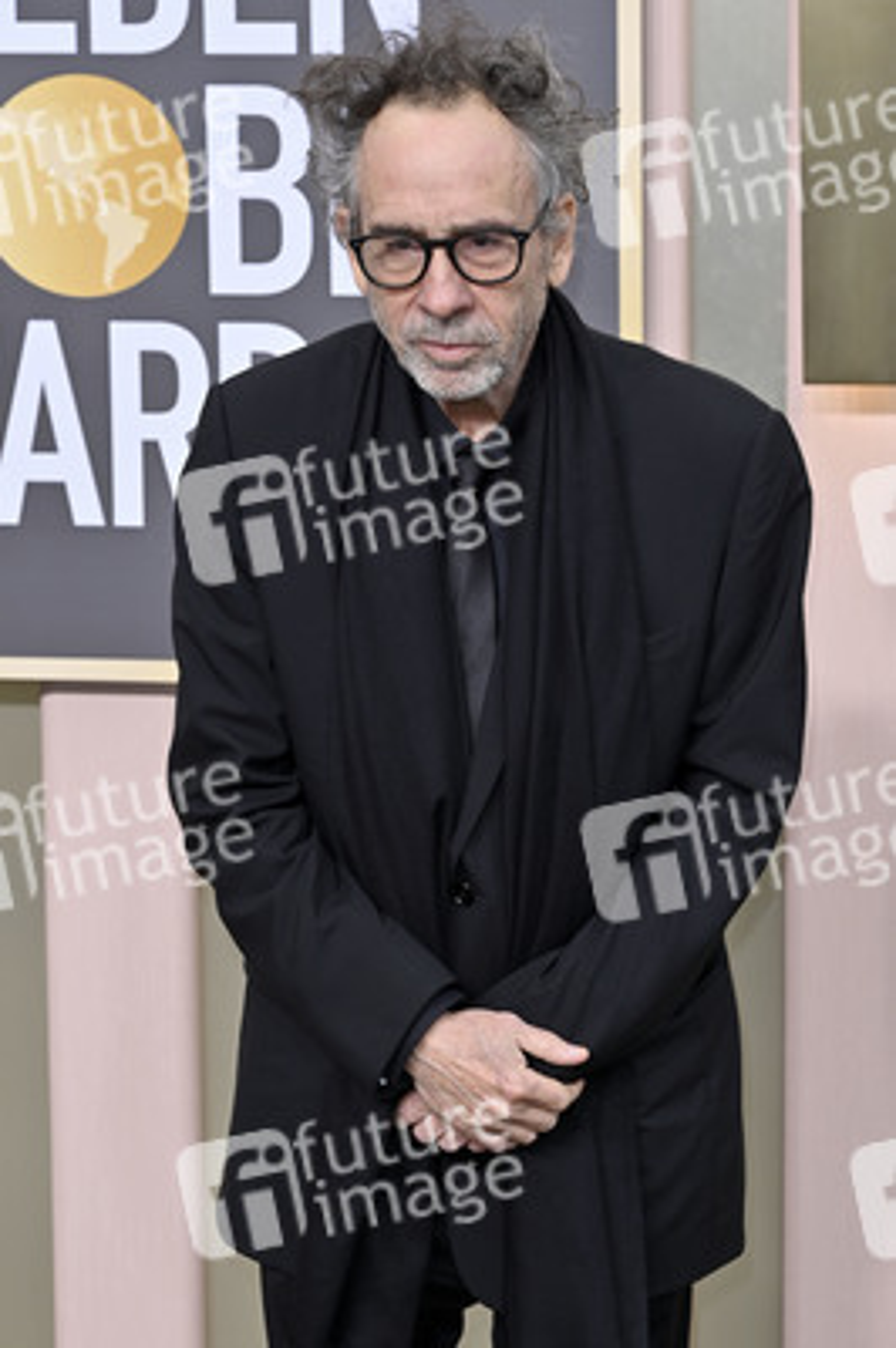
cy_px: 674
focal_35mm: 120
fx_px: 4487
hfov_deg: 11.4
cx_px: 448
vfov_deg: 17.1
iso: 320
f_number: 8
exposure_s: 1/200
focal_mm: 120
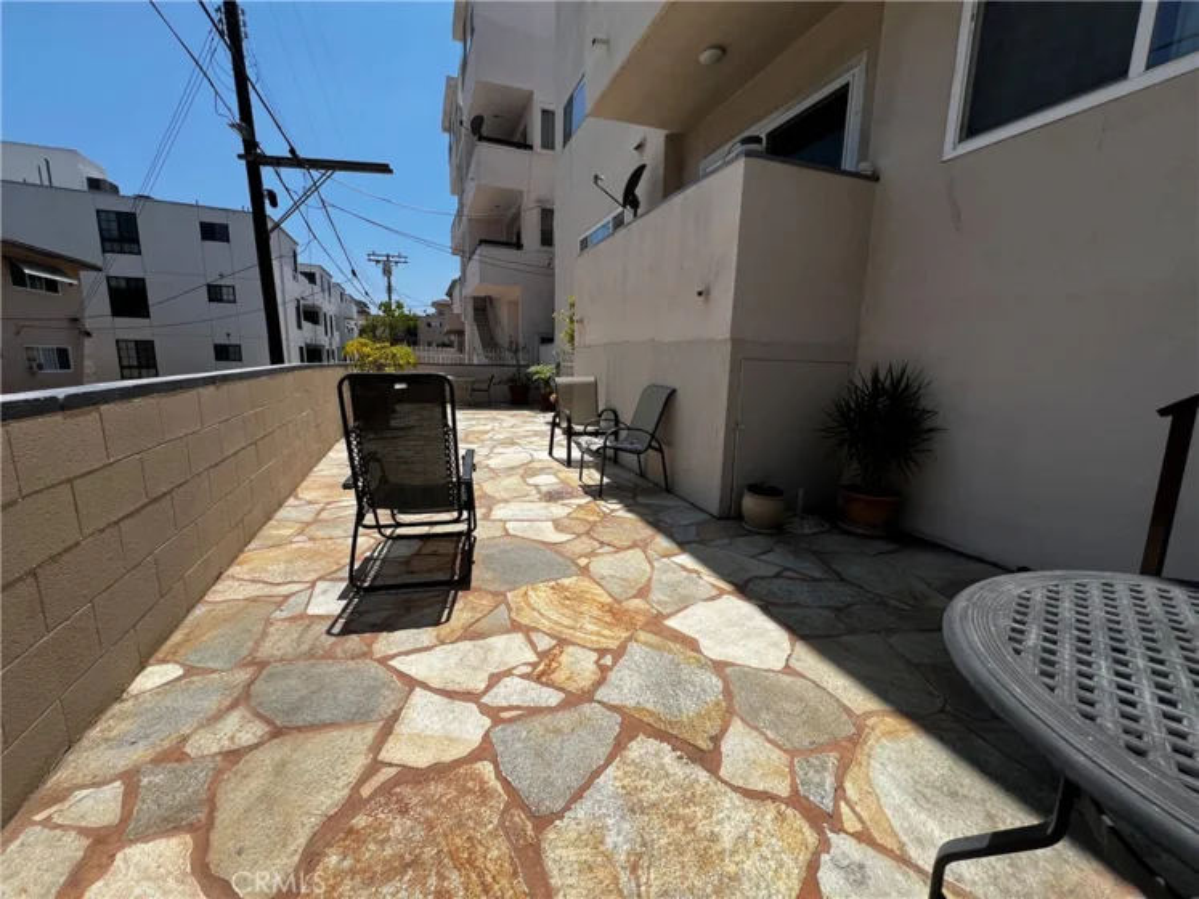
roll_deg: -0.5
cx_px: 600
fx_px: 450
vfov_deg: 89.9
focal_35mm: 13
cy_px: 450
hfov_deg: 106.2
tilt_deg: -9.2
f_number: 1.8
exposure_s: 1/2370
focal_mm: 1.57
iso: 32
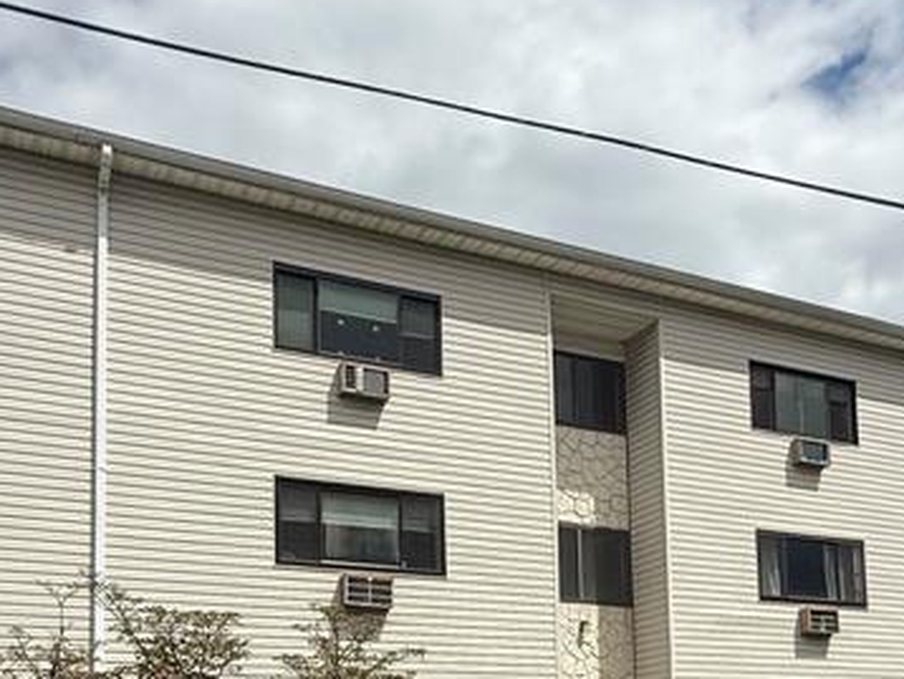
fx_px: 1045
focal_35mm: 40
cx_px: 477
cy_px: 694
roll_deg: +0.2
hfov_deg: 46.7
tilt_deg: +6.2
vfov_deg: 32.8
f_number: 2.2
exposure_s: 1/4149
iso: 50
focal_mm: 2.22
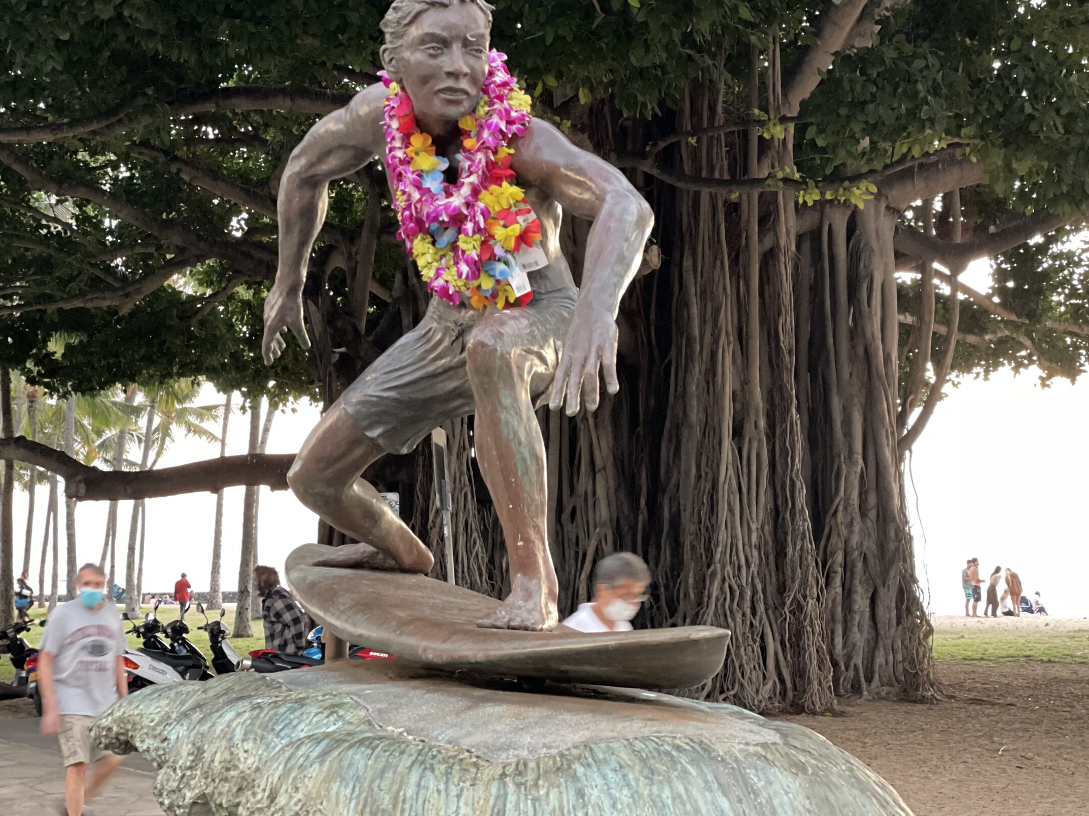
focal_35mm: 62
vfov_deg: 23.6
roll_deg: +0.3
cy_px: 359
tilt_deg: +7.3
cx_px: 546
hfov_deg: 31.2
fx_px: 1950
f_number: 2
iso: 500
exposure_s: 1/16
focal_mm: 6
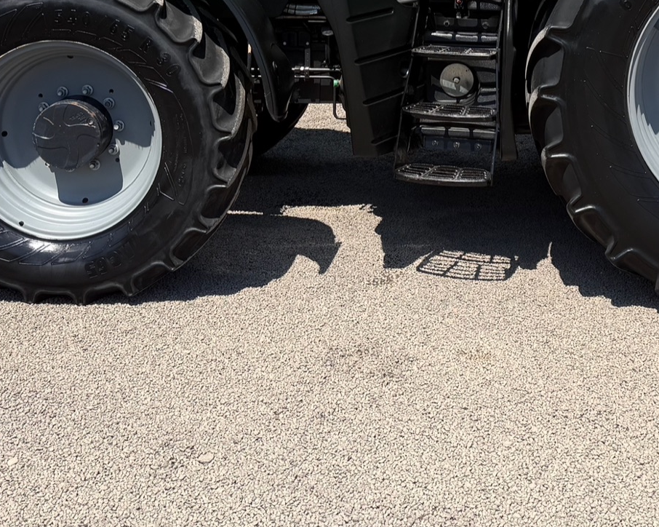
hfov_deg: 34.8
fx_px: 1033
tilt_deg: -3.8
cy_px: -30
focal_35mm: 53
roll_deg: -1.0
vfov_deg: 26.7
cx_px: 467
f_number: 1.78
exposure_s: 1/2907
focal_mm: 6.76
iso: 80
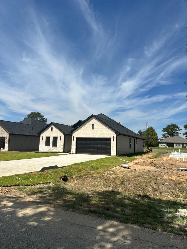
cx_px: 94
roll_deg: -2.0
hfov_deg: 56.8
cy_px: 124
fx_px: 173
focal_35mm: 24
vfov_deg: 71.6
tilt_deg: +6.9
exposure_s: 1/5263
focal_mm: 6.86
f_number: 1.78
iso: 80
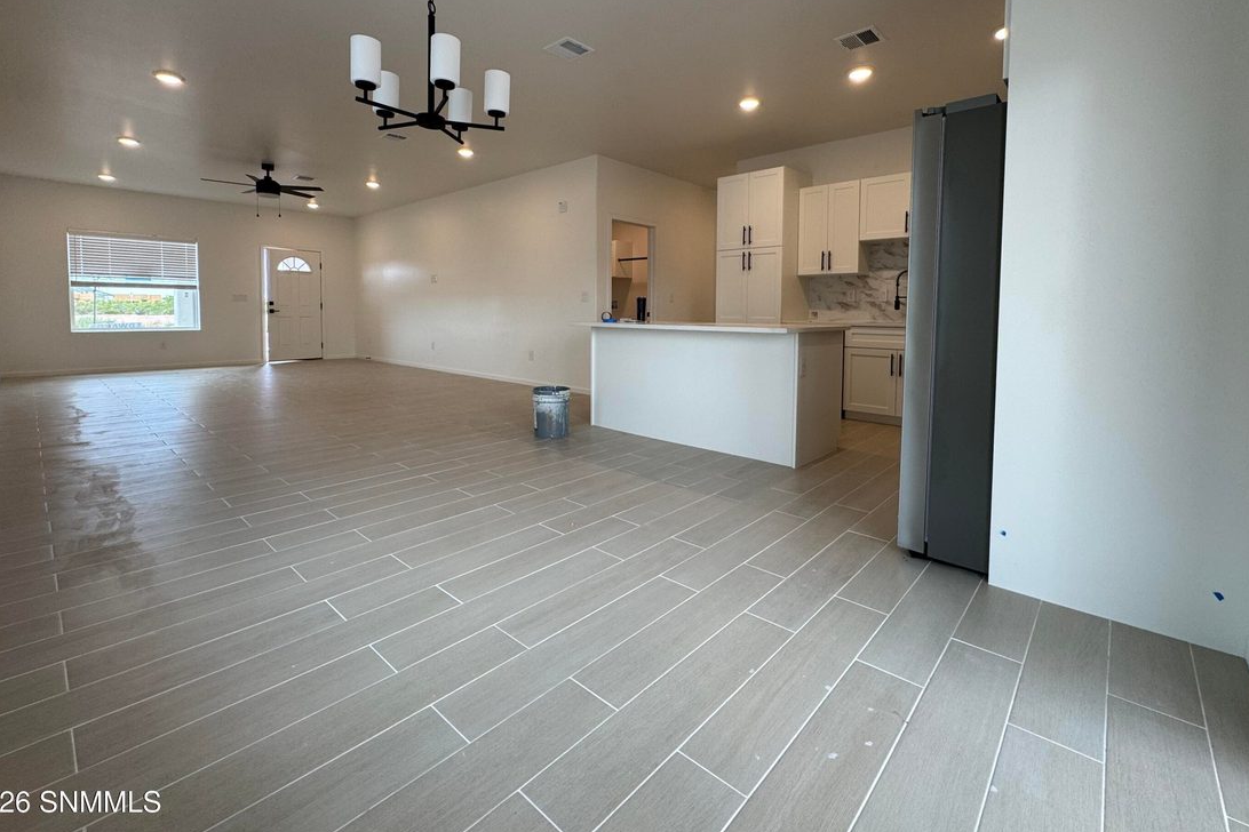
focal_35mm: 16
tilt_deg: -2.6
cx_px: 629
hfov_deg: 96.7
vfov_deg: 73.0
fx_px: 555
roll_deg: -1.4
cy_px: 335
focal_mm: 2.22
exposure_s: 1/120
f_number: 2.2
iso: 100
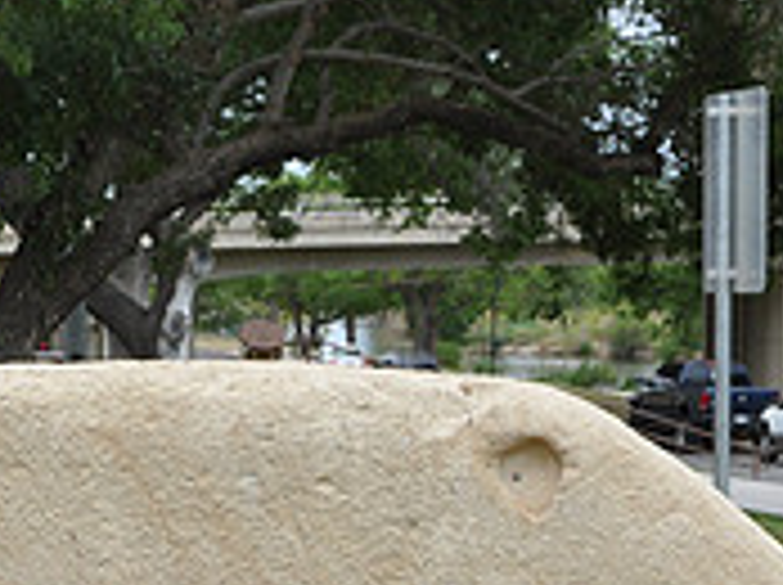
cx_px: 338
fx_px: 3479
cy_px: 691
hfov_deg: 12.8
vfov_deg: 9.5
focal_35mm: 154
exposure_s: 1/250
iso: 200
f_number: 8
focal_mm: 32
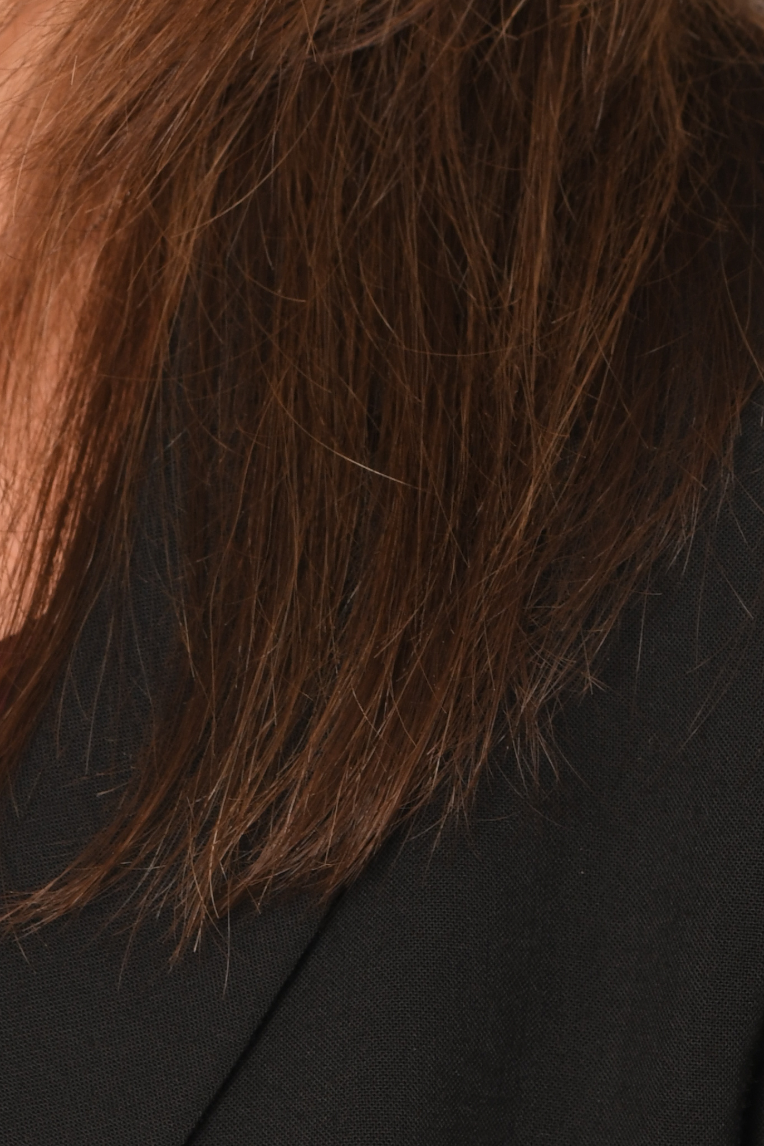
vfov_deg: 6.0
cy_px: 139
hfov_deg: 4.0
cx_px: -141
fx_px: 10854
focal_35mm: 341
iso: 320
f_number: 7.1
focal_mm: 85
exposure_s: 1/250
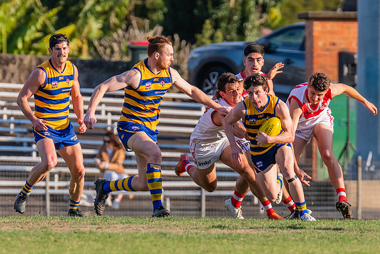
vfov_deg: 1.5
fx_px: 9964
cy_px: 152
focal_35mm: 944
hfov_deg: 2.2
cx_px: 211
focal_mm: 420
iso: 800
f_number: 5.6
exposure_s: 1/1600
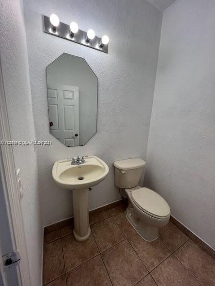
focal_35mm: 13
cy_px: 143
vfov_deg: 106.2
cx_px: 108
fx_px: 108
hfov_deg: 89.9
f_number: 1.8
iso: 64
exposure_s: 1/122
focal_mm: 1.57
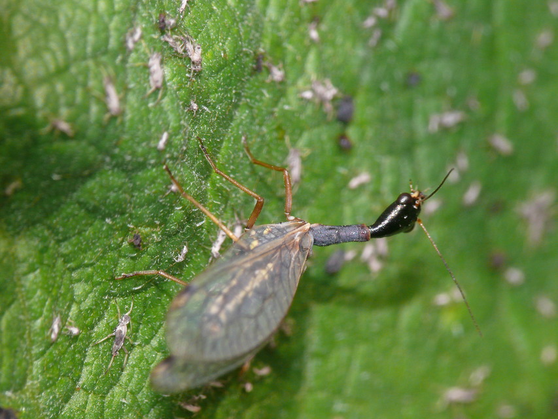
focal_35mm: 420
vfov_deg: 3.5
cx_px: 279
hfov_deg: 4.7
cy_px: 210
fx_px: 6771
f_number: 11
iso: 200
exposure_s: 1/250
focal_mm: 88.8
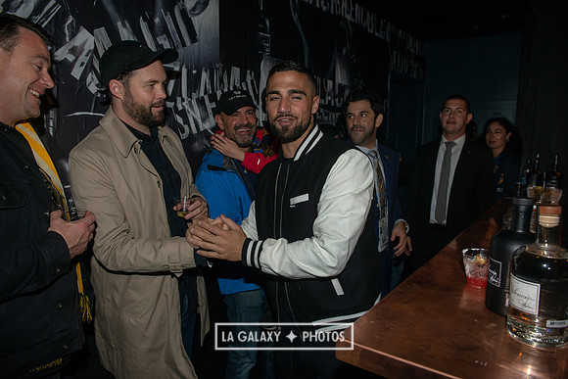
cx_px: 284
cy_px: 190
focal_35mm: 24
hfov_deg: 73.7
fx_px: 379
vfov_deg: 53.2
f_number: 5
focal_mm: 24
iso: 200
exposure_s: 1/200
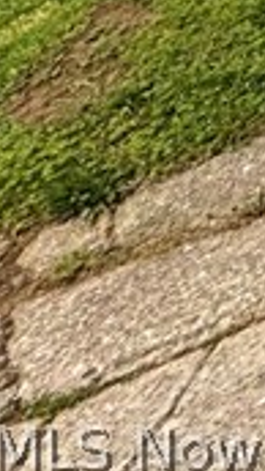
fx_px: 1135
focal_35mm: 91
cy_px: -559
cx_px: 1374
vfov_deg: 16.0
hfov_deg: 6.1
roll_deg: -0.5
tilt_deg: -0.5
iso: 50
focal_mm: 2.22
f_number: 2.2
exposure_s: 1/2874
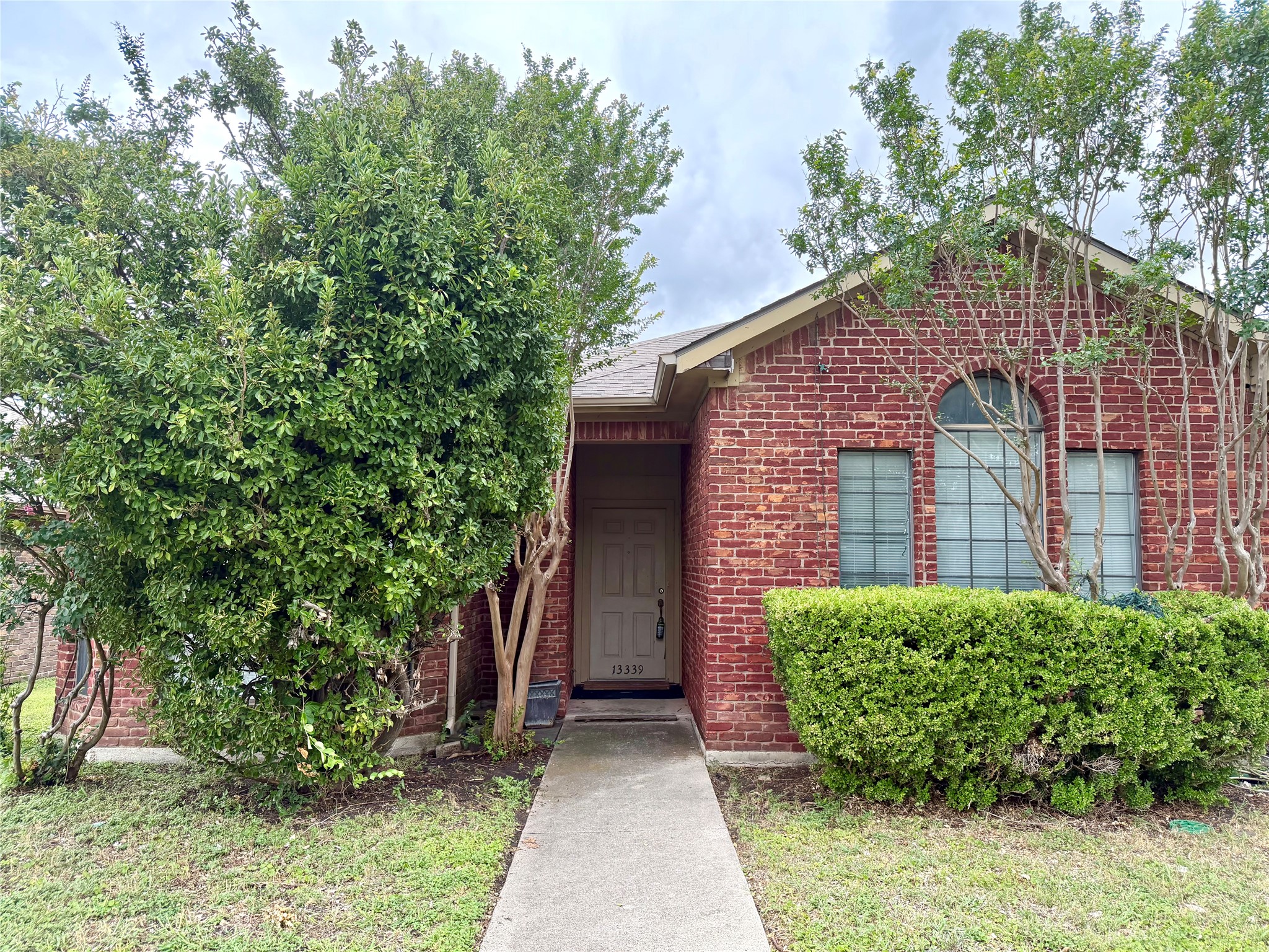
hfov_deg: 71.6
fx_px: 880
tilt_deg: +5.1
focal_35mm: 24
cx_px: 634
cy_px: 476
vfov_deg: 56.8
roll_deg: -0.3
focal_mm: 6.76
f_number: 1.78
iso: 100
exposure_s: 1/1493
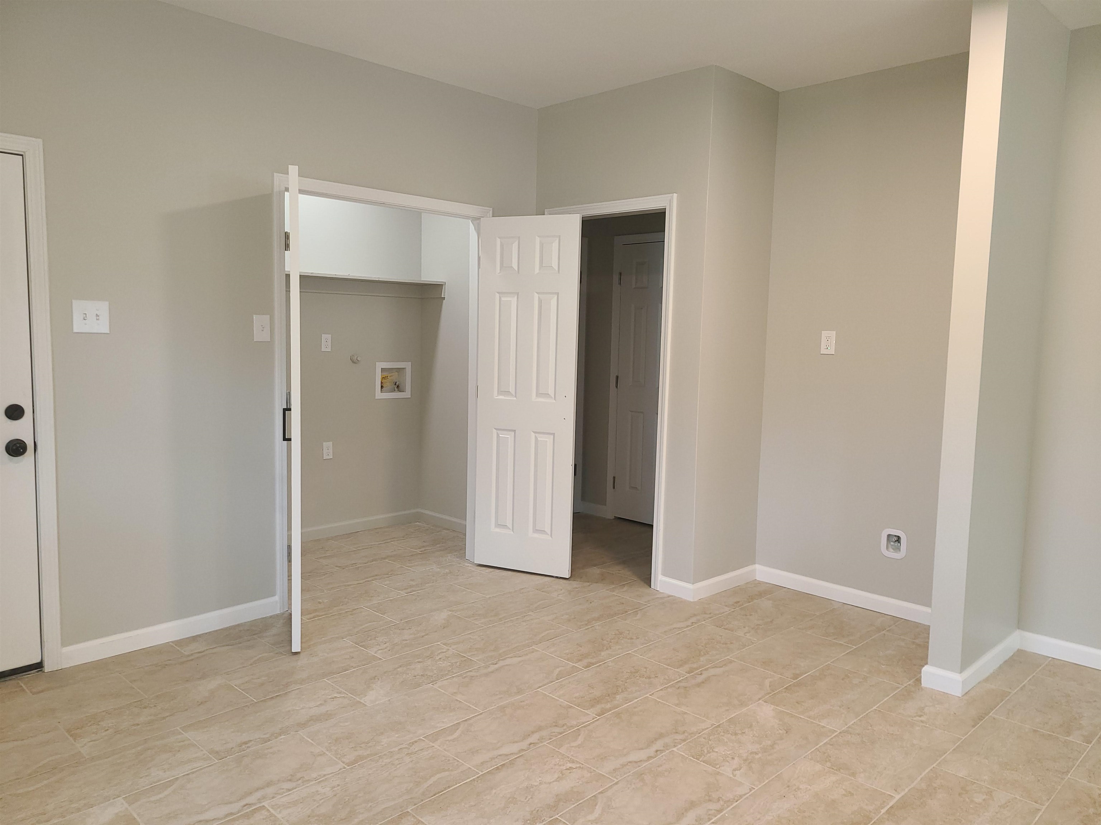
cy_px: 412
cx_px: 550
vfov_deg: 53.1
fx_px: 827
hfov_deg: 67.3
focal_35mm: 26
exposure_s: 1/40
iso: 100
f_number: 1.8
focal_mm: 5.4
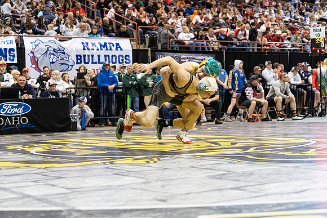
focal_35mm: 70
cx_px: 164
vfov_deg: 19.5
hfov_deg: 28.8
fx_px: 636
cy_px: 109
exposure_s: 1/500
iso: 10000
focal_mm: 70
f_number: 4
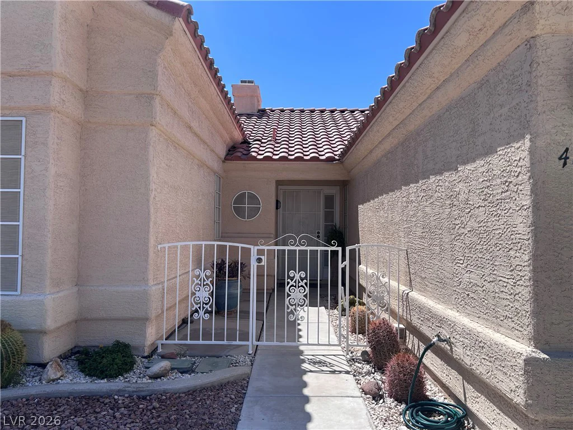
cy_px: 215
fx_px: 430
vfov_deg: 53.1
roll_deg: -0.3
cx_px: 286
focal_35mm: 26
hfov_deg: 67.3
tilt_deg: +1.0
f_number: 1.5
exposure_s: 1/1751
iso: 50
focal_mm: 5.7
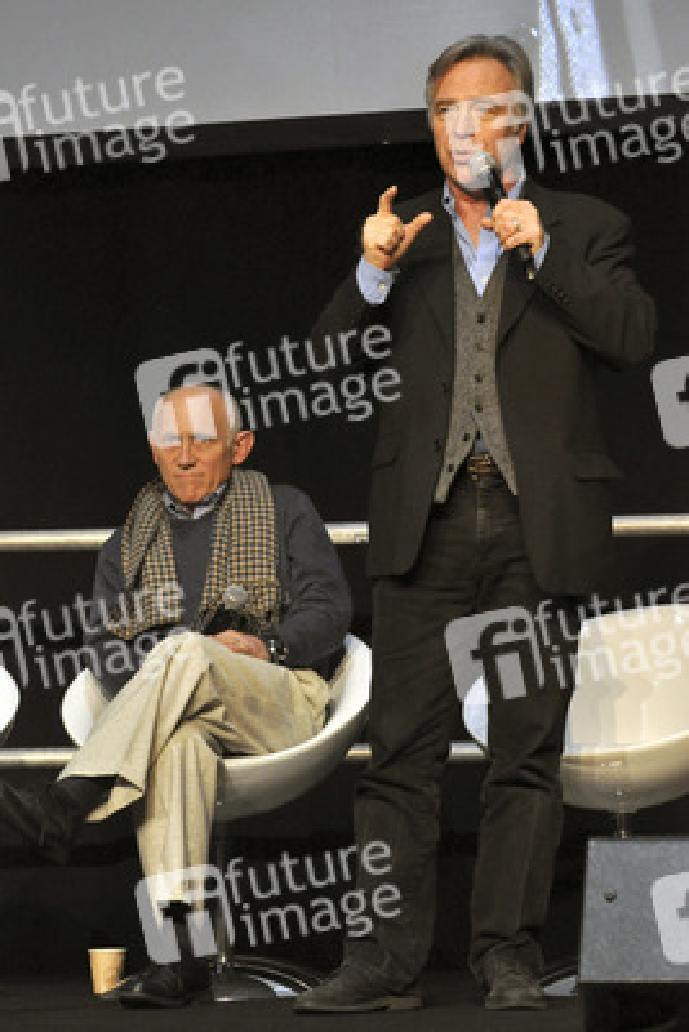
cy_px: 516
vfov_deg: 13.7
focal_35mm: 150
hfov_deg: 9.2
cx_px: 344
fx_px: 4302
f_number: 5.6
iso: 2500
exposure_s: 1/125
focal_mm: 100
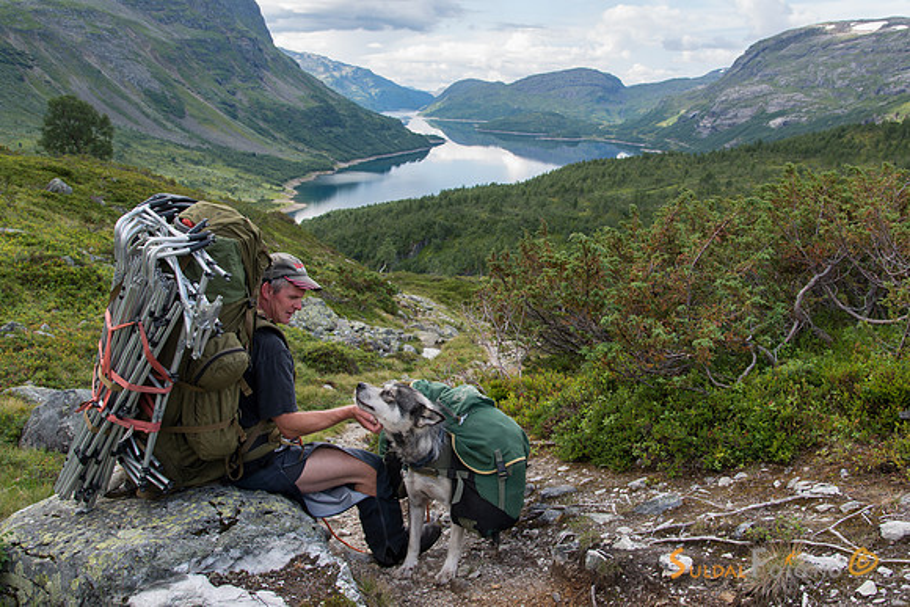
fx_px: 876
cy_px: 288
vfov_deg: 38.2
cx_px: 463
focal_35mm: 35
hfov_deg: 54.9
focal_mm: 30
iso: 100
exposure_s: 1/50
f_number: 8
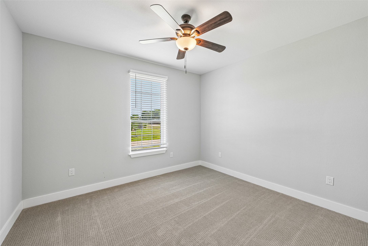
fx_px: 143
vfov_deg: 81.2
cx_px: 184
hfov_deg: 104.3
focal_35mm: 14
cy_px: 123
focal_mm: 14
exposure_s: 1/40
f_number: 8
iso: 400
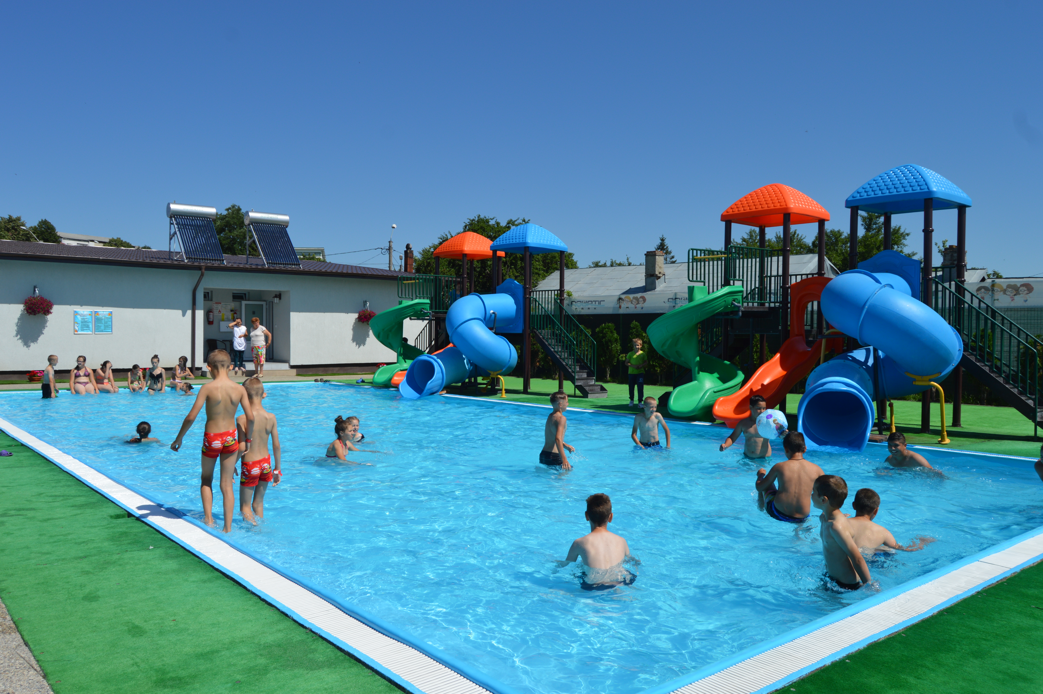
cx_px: 522
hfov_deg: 67.4
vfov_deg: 47.8
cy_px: 347
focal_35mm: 27
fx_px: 782
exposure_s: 1/320
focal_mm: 18
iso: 100
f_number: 9
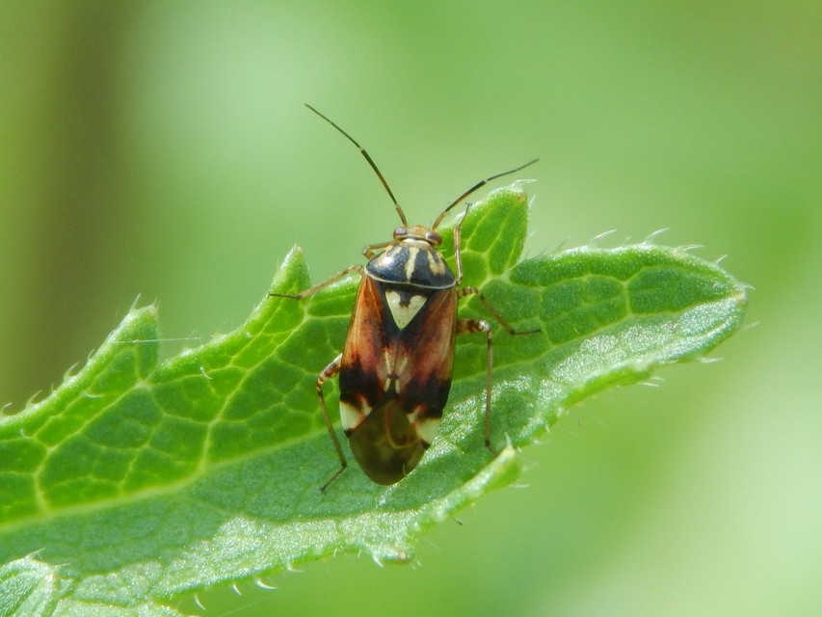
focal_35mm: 232
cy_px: 308
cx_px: 411
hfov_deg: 8.5
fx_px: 5510
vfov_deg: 6.4
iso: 125
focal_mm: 41.7
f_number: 5.6
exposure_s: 1/200
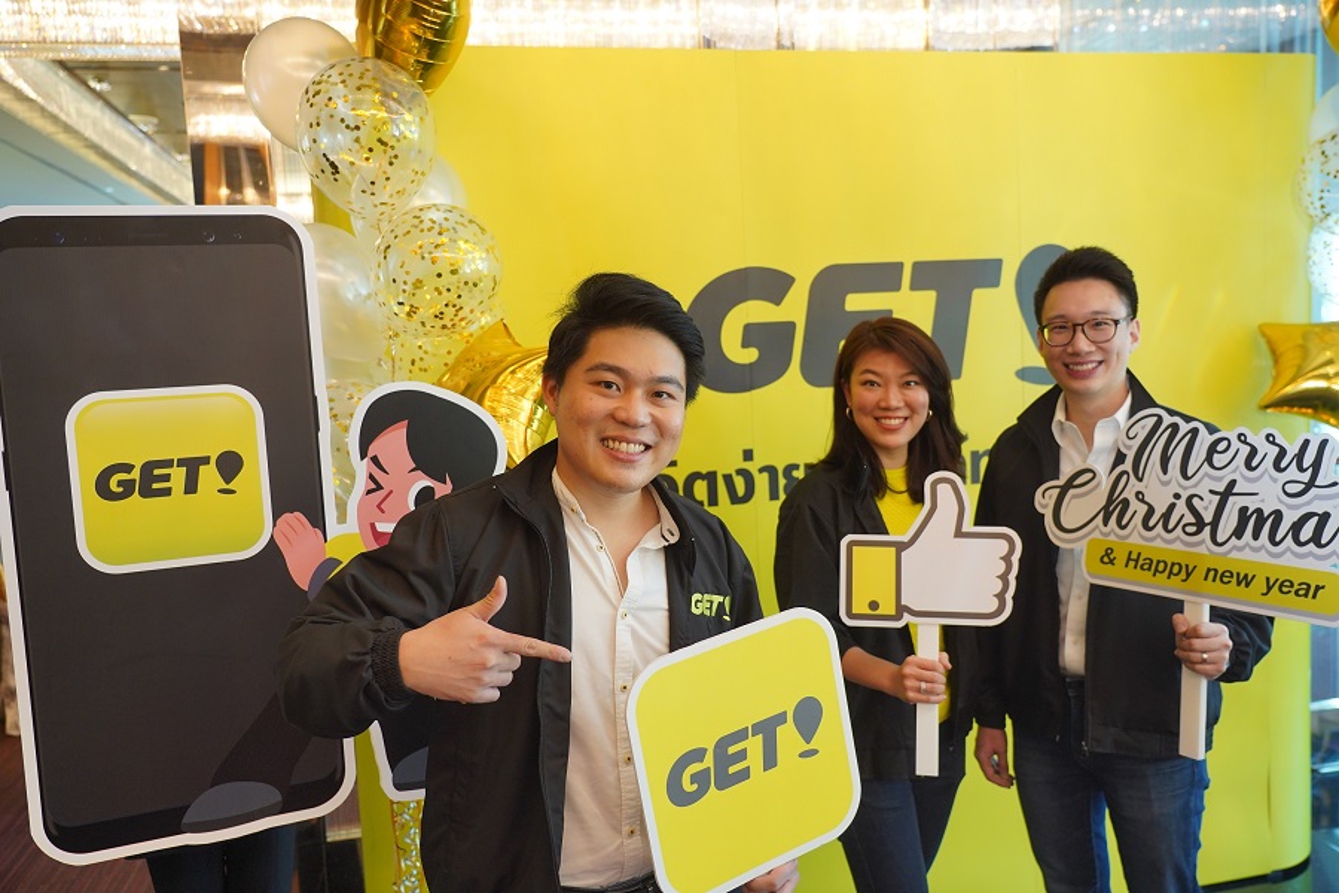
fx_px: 1079
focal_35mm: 29
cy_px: 446
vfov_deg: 45.0
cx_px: 670
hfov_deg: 63.7
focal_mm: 29
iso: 1600
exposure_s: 1/80
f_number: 4
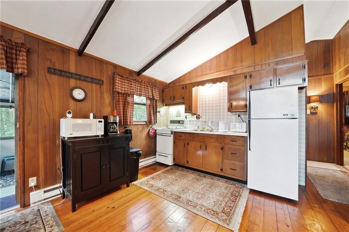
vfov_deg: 89.9
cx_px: 174
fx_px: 116
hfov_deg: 112.7
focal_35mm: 12
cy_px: 116
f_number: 11
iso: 50
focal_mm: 12
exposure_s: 10
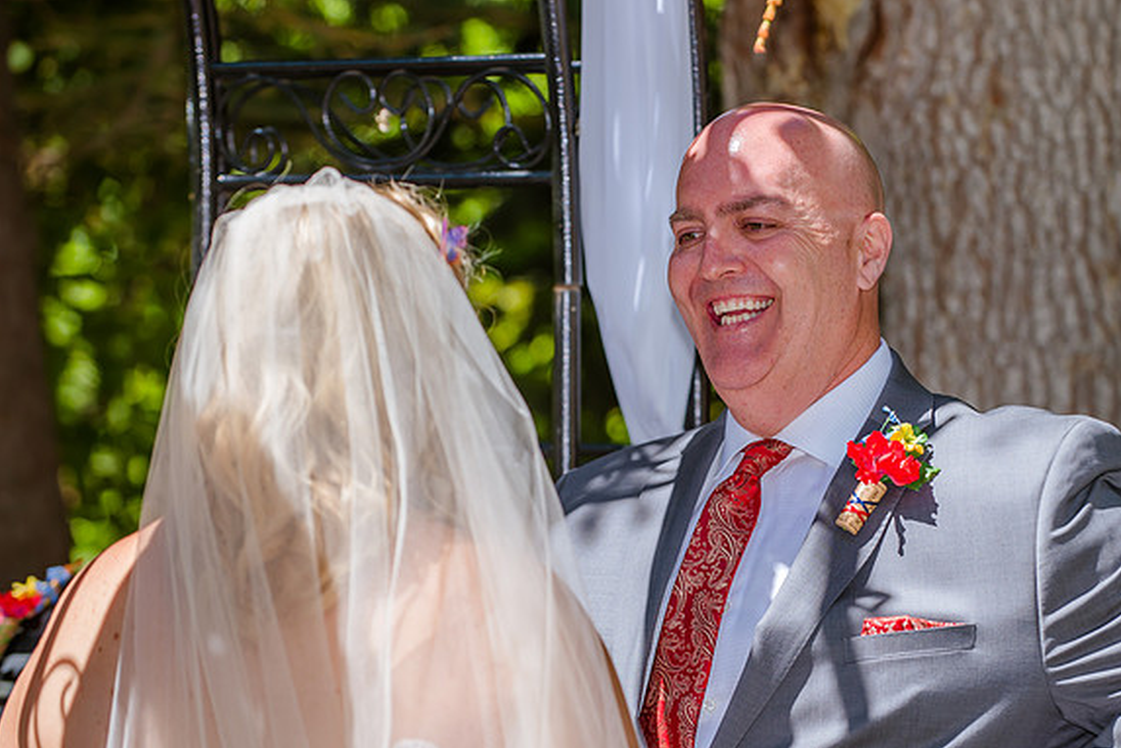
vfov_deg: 8.0
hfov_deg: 11.9
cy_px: 376
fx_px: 5355
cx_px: 699
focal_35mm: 172
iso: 200
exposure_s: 1/800
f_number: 4
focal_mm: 135
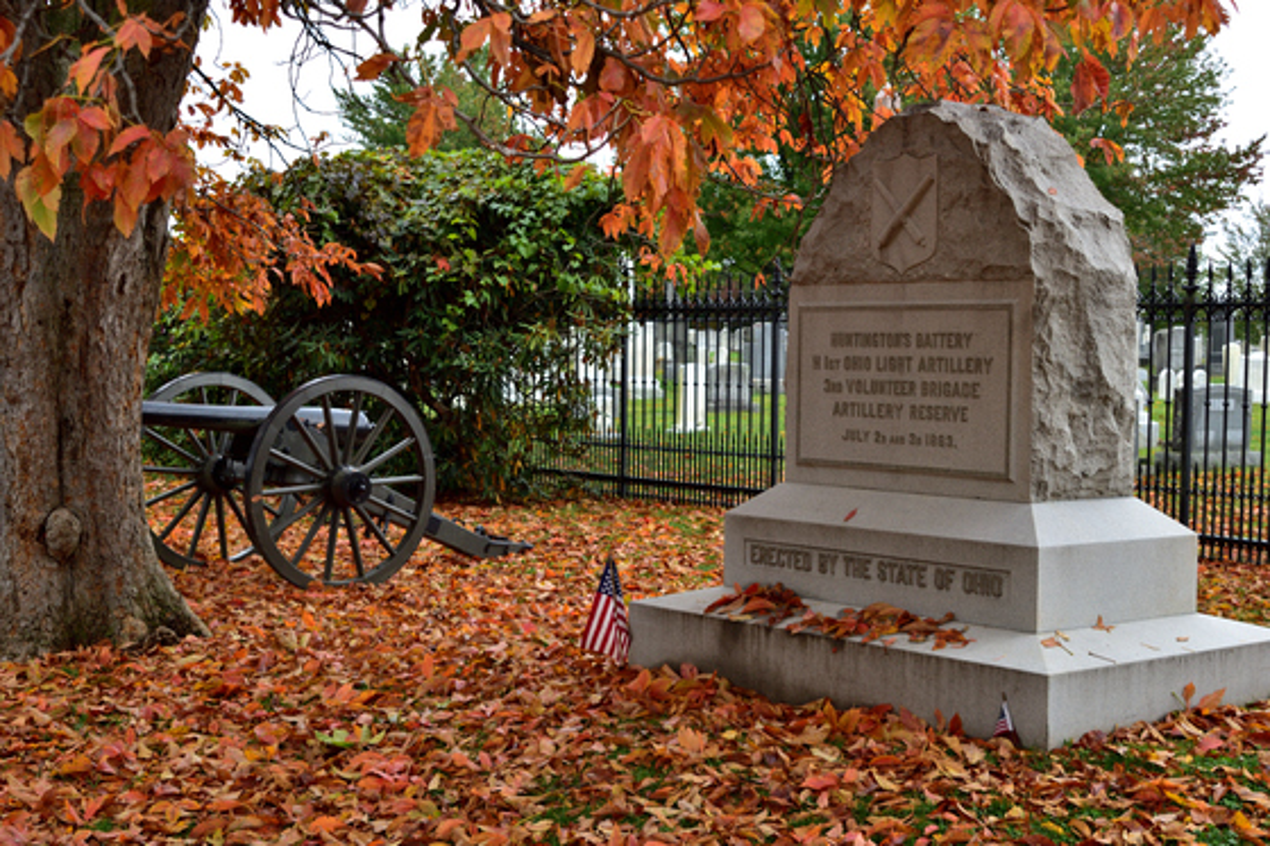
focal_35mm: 52
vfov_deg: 25.7
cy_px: 423
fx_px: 1851
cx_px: 635
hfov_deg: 37.9
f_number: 5.6
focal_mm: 35
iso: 250
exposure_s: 1/100
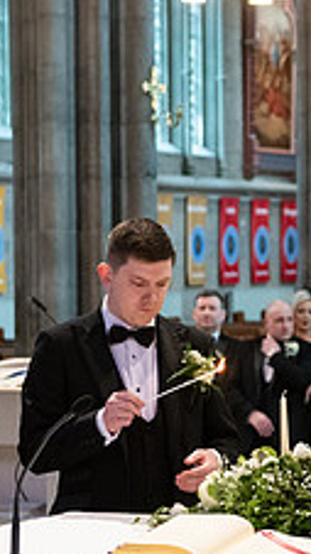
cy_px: 281
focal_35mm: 156
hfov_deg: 7.7
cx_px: 380
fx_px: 2289
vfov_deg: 13.8
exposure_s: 1/160
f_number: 3.5
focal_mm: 58
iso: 1250
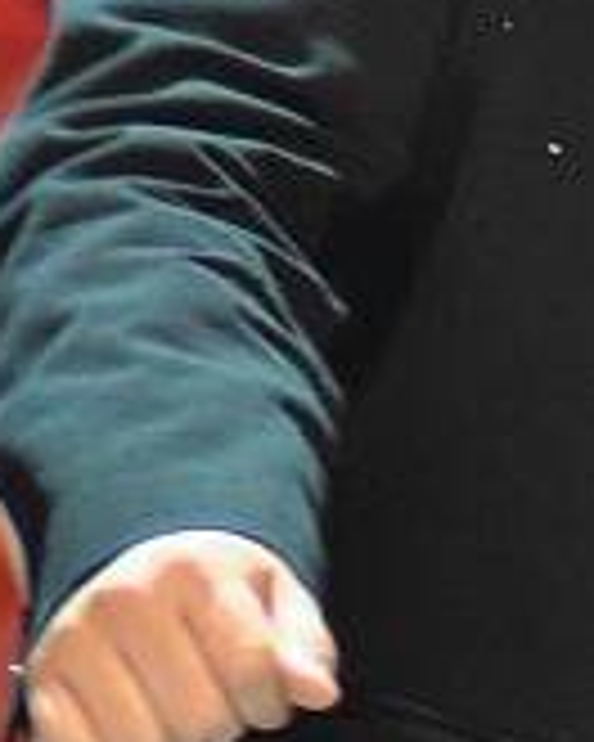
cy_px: 940
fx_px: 26019
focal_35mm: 1184
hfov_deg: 1.3
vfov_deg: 1.6
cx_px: -250
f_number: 4.5
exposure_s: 1/200
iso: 800
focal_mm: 116
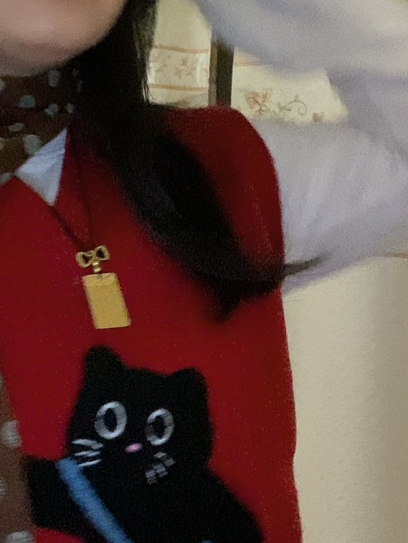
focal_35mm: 55
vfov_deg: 34.4
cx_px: 59
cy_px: 157
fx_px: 864
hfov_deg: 25.9
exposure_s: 1/17
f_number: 2.2
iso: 1600
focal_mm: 2.71
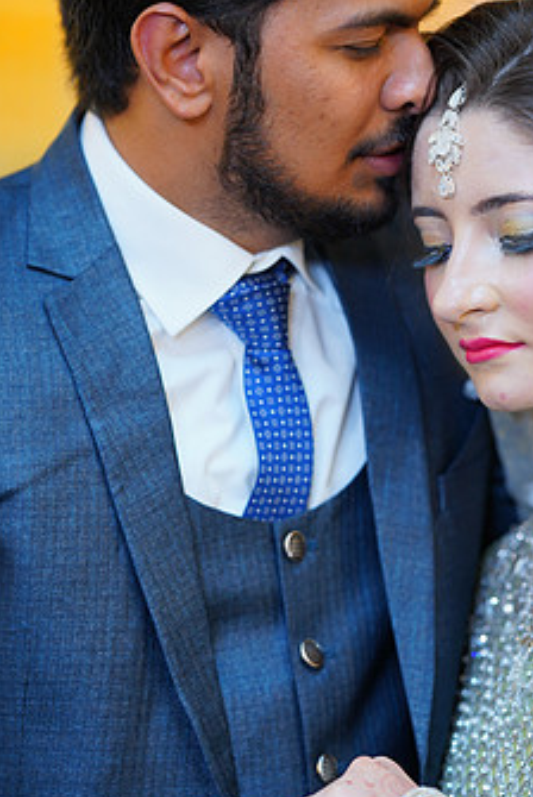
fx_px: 3258
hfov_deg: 9.3
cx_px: 380
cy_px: 416
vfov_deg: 14.0
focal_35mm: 147
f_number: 1.8
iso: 160
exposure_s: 1/160
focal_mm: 85
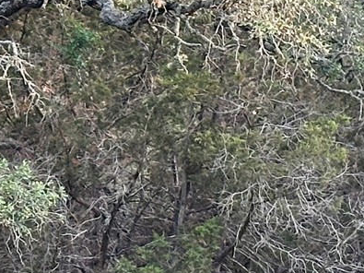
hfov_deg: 7.8
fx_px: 2618
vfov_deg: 5.9
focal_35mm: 249
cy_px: 417
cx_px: -172
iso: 64
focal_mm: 6.86
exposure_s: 1/171
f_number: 1.78
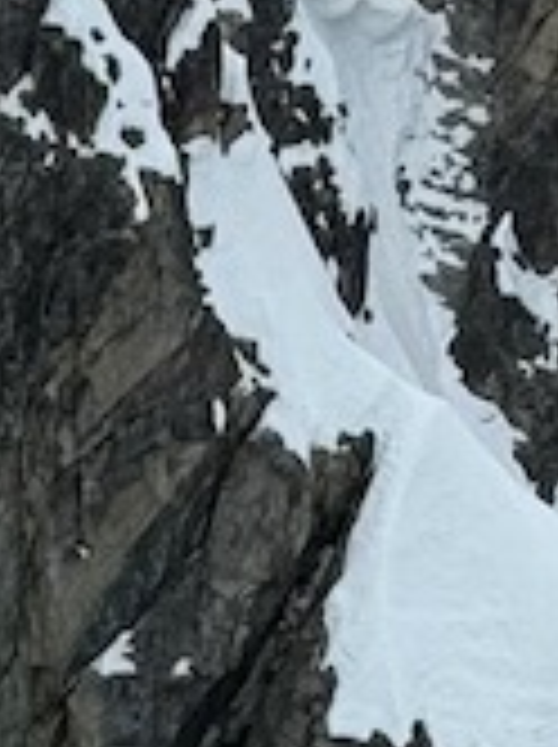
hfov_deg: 3.9
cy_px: 1233
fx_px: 7994
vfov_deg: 5.3
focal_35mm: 371
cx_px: -765
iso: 64
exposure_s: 1/3378
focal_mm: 6.76
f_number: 1.78
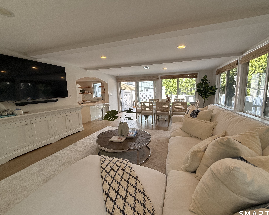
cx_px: 136
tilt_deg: -7.3
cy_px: 108
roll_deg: +1.7
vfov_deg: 84.0
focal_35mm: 15
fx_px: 119
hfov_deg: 96.8
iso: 64
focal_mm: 2.22
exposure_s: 1/210
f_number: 2.2
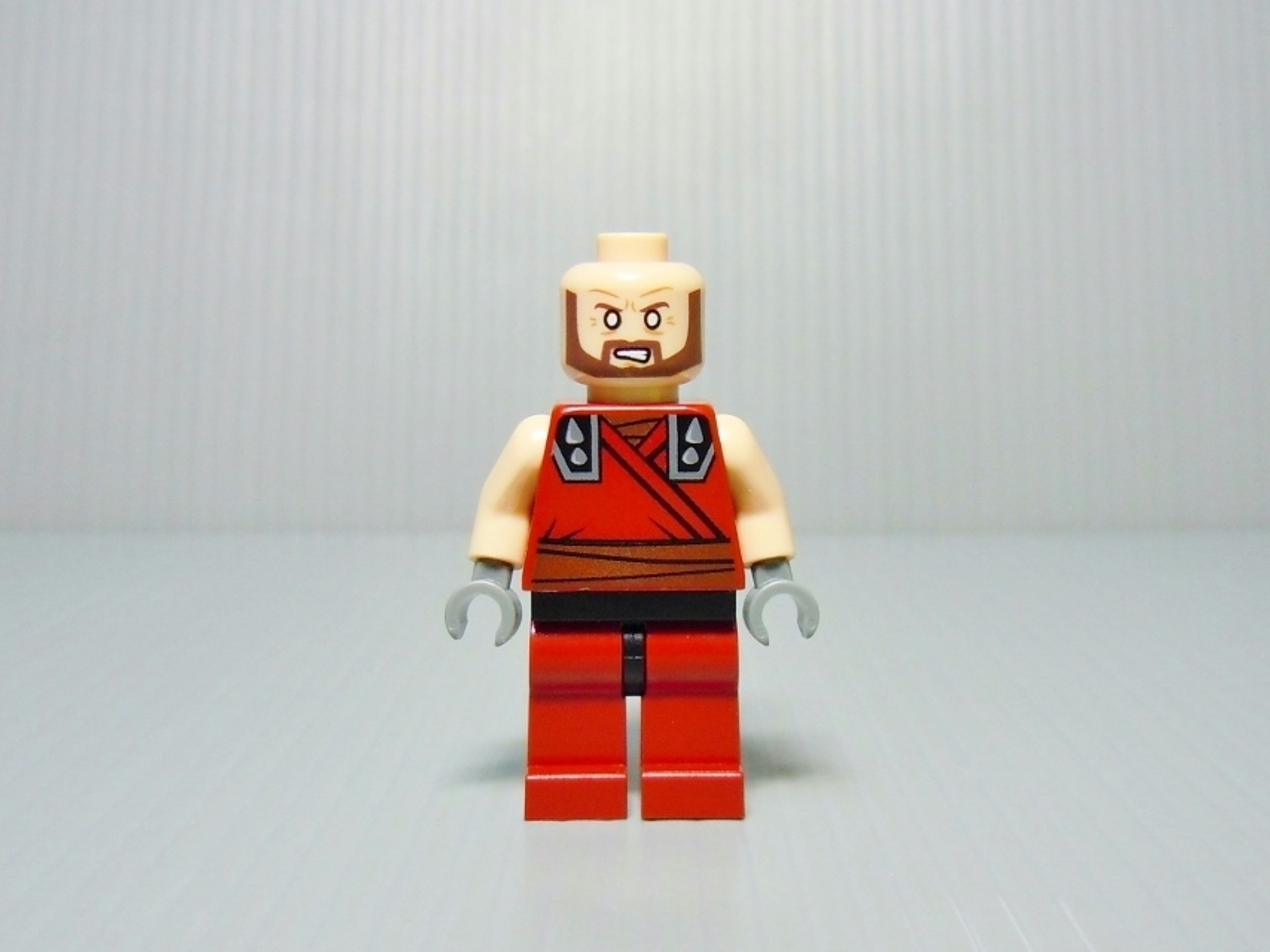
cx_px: 635
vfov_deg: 46.8
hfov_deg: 60.0
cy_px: 476
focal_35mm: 30
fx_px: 1100
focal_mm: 5.4
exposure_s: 1/25
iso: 200
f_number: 3.5
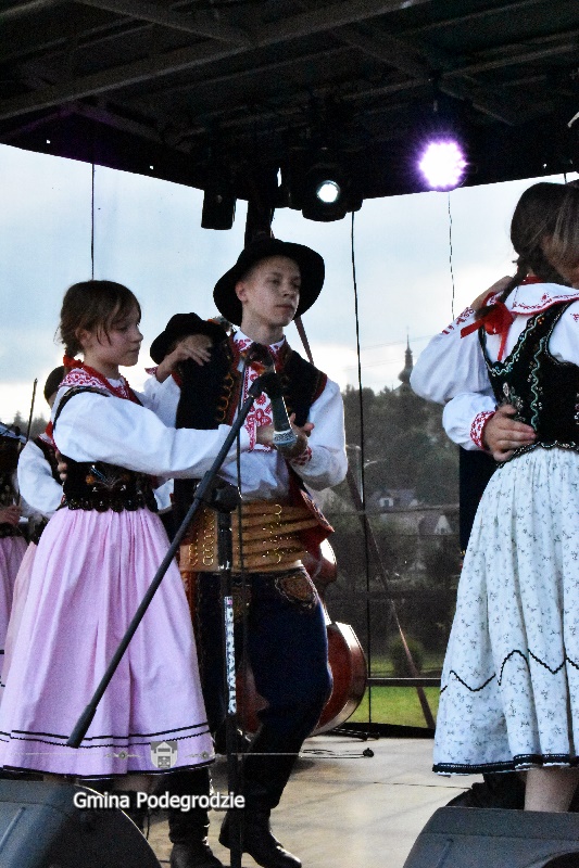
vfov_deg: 24.6
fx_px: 1991
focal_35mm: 82
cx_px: 290
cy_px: 434
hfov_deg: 16.5
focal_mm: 55
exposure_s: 1/1600
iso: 25600
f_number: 20
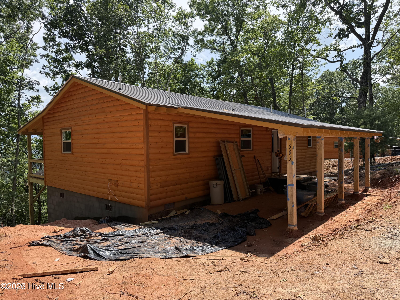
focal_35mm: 24
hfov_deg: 71.6
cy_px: 150
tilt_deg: -2.1
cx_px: 200
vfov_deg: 56.8
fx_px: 277
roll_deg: +2.5
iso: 100
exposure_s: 1/2525
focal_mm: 6.76
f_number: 1.78
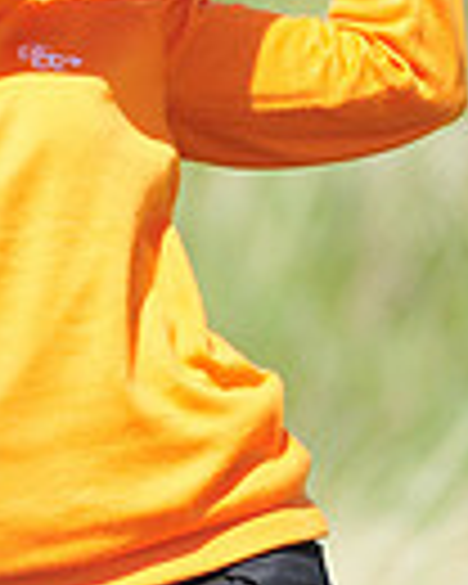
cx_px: -693
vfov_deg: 1.5
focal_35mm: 1255
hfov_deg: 1.2
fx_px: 21729
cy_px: 72
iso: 400
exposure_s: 1/3200
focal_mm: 300
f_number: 5.6
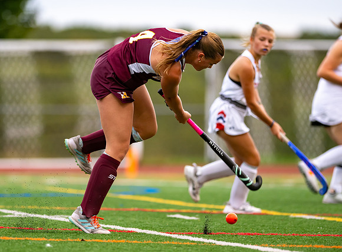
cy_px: 119
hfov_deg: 5.2
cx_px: 124
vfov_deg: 3.8
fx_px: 3765
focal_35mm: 383
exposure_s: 1/1000
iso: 640
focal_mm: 300
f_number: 2.8
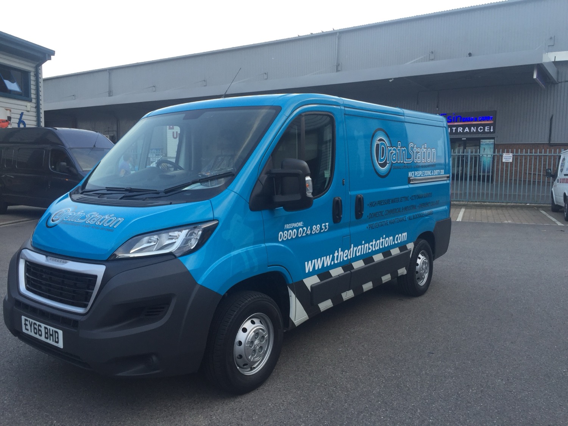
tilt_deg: -5.1
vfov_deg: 48.2
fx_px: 476
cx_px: 284
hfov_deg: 61.7
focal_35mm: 29
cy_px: 213
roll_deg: -2.4
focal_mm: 4.15
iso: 32
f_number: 2.2
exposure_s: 1/195
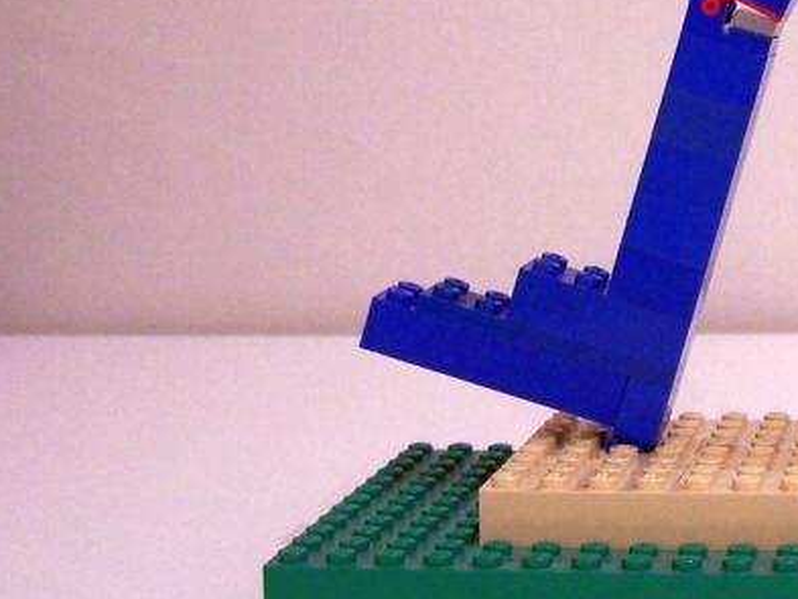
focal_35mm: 99
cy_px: 51
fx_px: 2283
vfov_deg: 14.8
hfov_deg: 19.2
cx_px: 839
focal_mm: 6.3
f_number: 2.8
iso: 80
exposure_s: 1/4
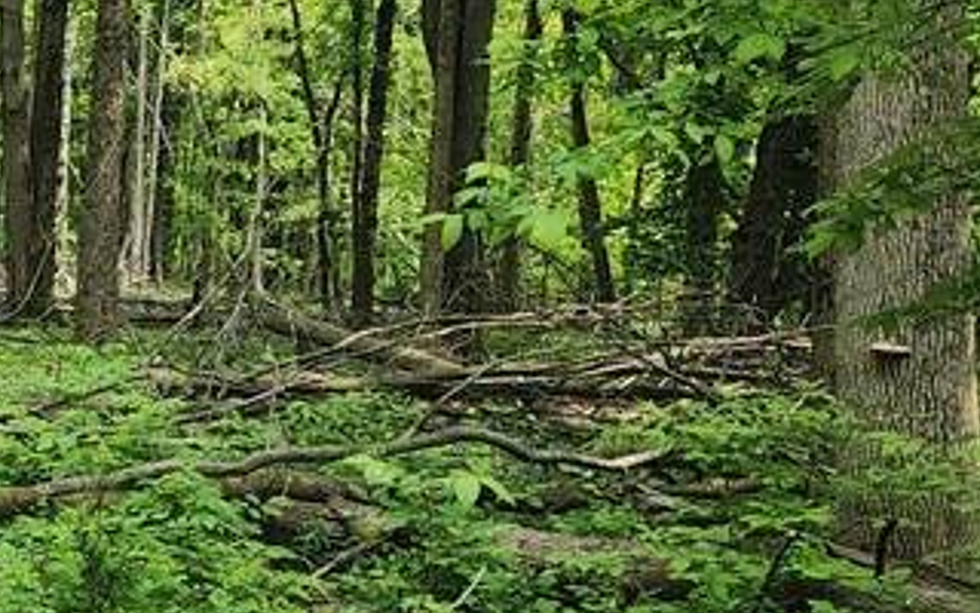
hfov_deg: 21.6
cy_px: 362
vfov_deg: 16.7
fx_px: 2083
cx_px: -539
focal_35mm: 78
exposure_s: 1/247
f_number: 1.8
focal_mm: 6.4
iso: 12
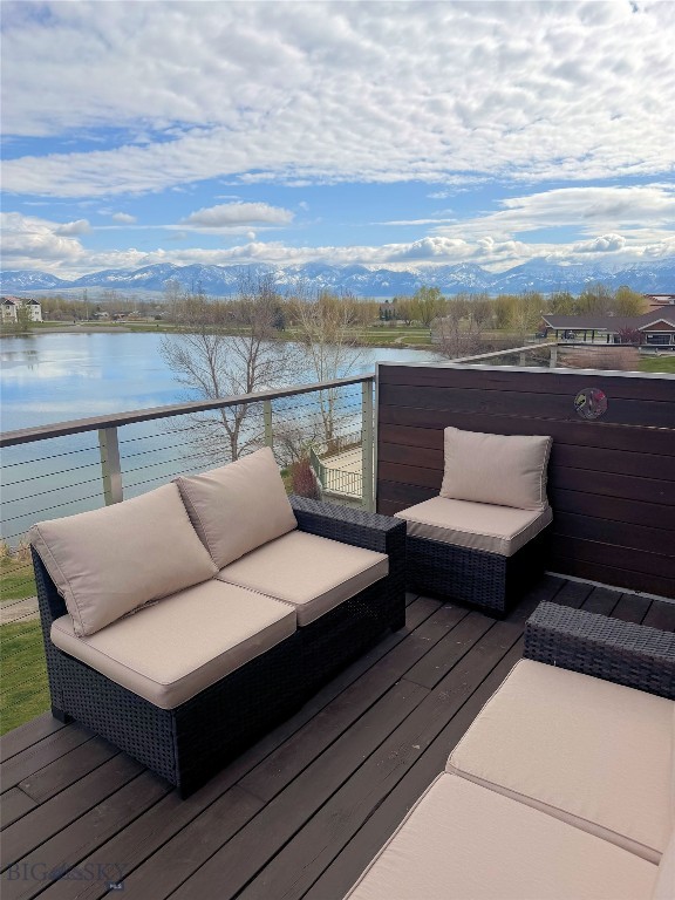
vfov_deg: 71.6
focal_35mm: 24
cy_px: 450
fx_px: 624
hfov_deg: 56.8
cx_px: 338
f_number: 1.78
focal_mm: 6.76
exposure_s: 1/7353
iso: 80
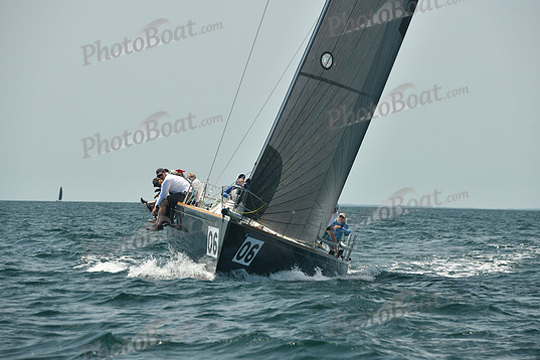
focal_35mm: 216
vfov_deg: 6.4
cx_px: 276
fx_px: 3240
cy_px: 170
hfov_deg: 9.5
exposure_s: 1/640
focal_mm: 200
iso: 320
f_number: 7.1
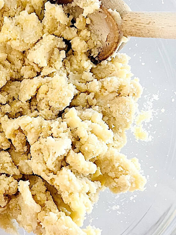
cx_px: 10
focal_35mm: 57
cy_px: 128
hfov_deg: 24.7
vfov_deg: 33.8
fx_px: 387
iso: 160
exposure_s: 1/60
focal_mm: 5.7
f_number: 1.5
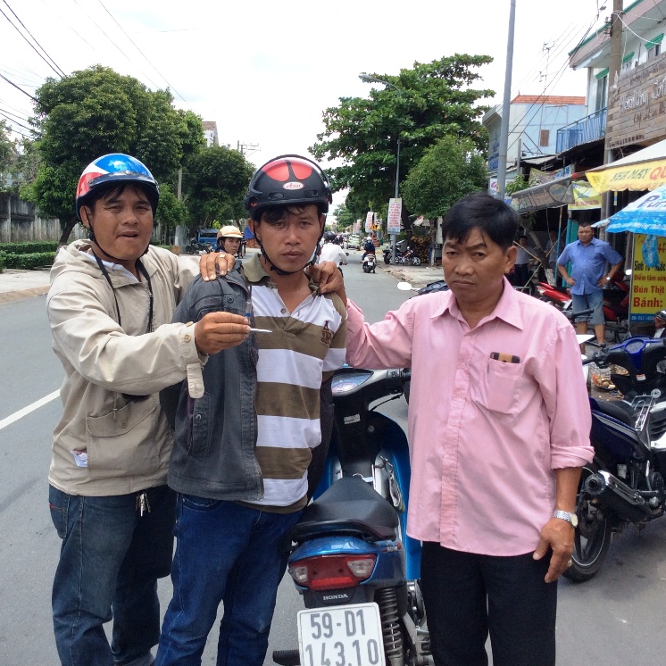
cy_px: 329
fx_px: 871
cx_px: 267
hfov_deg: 41.7
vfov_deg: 41.9
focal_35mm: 40
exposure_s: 1/752
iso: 32
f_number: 2.4
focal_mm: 3.3
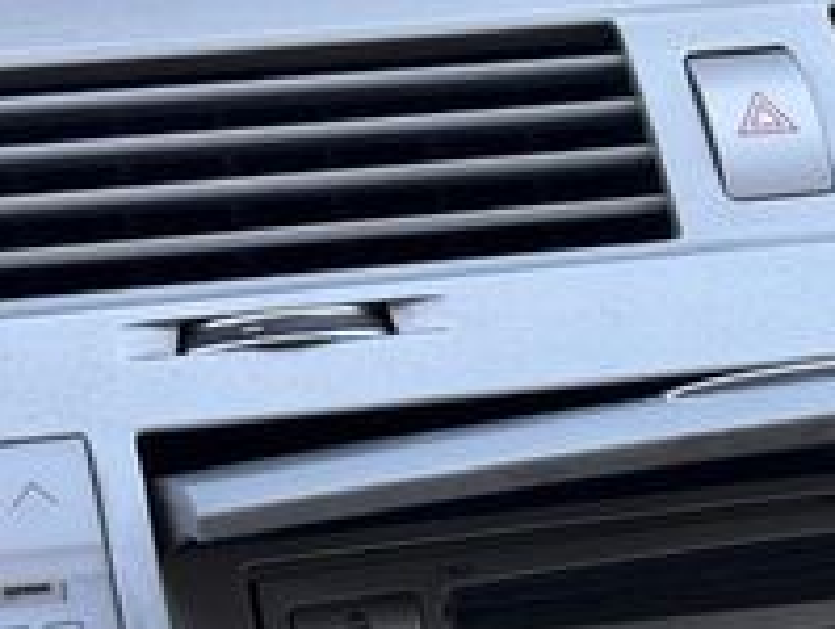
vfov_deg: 9.7
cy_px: 226
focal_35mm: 154
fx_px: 3721
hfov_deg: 12.7
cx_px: 801
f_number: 1.78
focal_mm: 6.76
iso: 64
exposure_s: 1/121
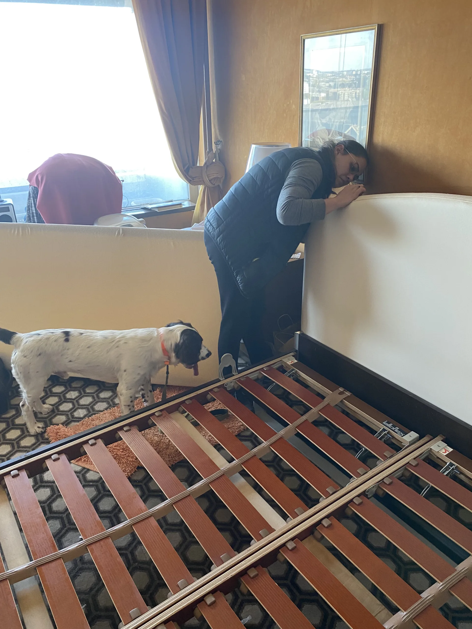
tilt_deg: -24.8
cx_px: 236
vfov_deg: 67.3
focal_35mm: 26
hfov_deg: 53.1
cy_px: 314
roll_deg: +1.5
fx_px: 473
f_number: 1.8
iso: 125
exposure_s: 1/81
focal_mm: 4.25
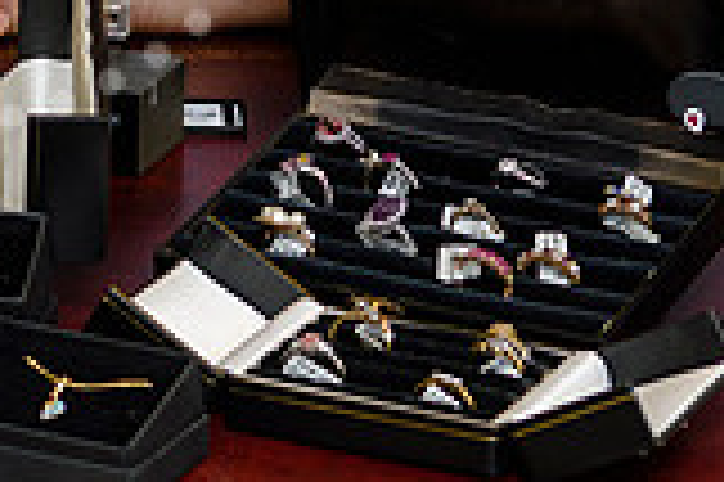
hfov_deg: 7.9
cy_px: -300
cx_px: -76
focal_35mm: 260
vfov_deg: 5.2
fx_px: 5223
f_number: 5
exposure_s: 1/80
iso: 400
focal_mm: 48
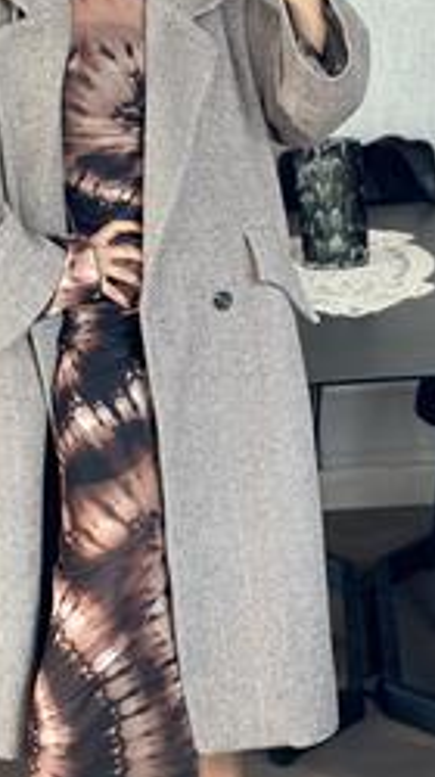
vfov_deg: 20.2
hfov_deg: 11.4
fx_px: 2181
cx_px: 109
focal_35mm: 106
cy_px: 342
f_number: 1.78
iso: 125
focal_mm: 6.86
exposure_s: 1/100
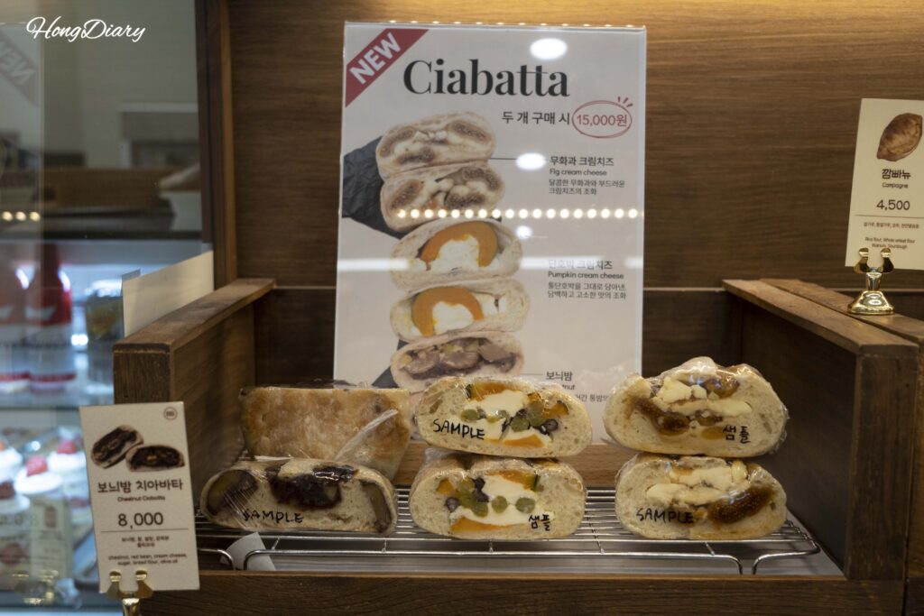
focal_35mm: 40
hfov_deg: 48.5
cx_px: 462
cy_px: 308
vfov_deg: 33.4
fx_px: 1027
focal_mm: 40
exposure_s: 1/160
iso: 640
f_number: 5
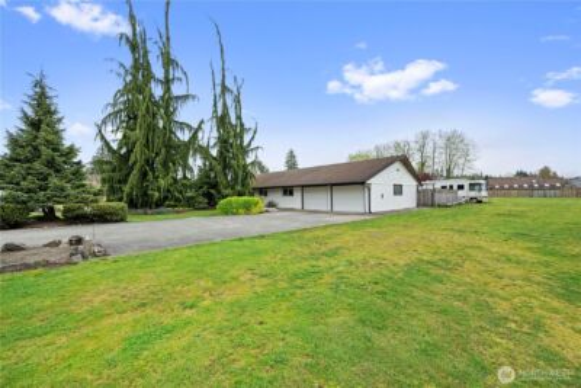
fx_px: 226
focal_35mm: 14
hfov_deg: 104.2
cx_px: 290
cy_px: 194
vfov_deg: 81.3
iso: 200
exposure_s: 1/125
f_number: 8
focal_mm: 14
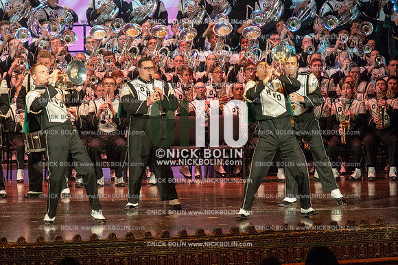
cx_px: 199
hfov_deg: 9.0
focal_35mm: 230
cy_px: 132
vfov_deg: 6.0
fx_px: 2541
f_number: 5.6
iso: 8000
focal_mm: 230
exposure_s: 1/200
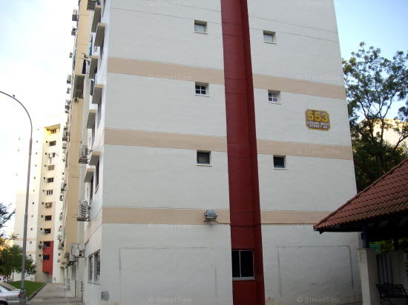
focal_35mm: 37
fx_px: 436
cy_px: 152
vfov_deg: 38.6
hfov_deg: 50.2
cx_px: 204
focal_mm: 6.2
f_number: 2.8
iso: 115
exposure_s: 1/125
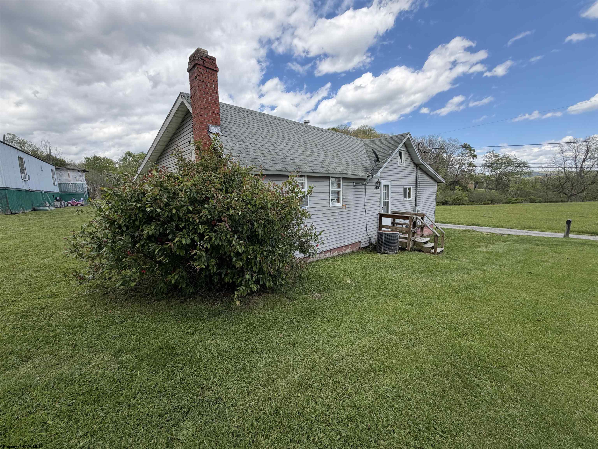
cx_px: 299
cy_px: 224
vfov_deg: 85.7
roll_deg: +2.2
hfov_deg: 102.1
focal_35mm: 14
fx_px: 242
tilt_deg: -7.9
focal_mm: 2.22
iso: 40
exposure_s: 1/760
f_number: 2.2
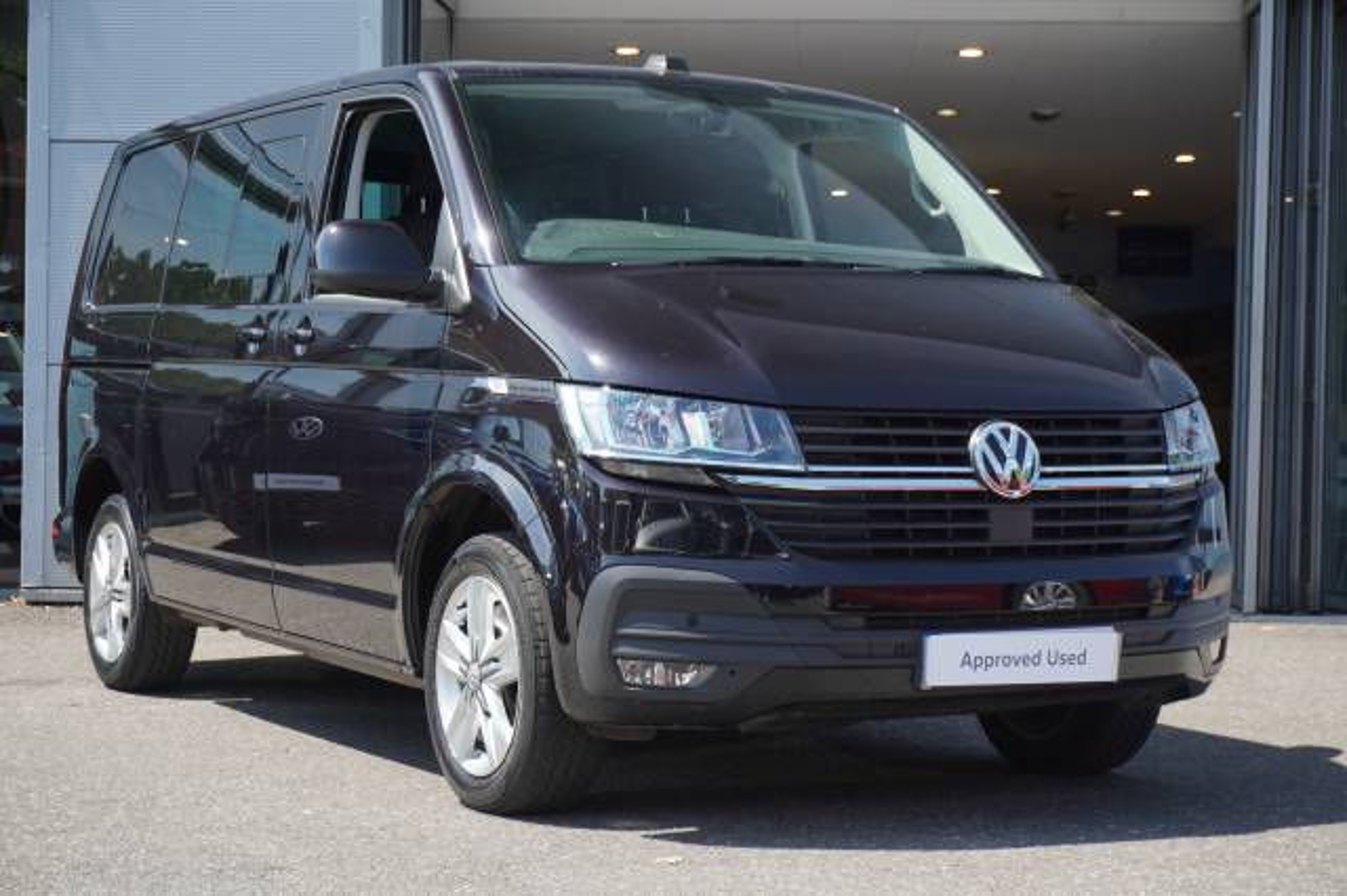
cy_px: 448
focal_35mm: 66
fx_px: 2468
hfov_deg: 30.5
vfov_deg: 20.6
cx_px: 674
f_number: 5.6
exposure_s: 1/400
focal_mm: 44
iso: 400
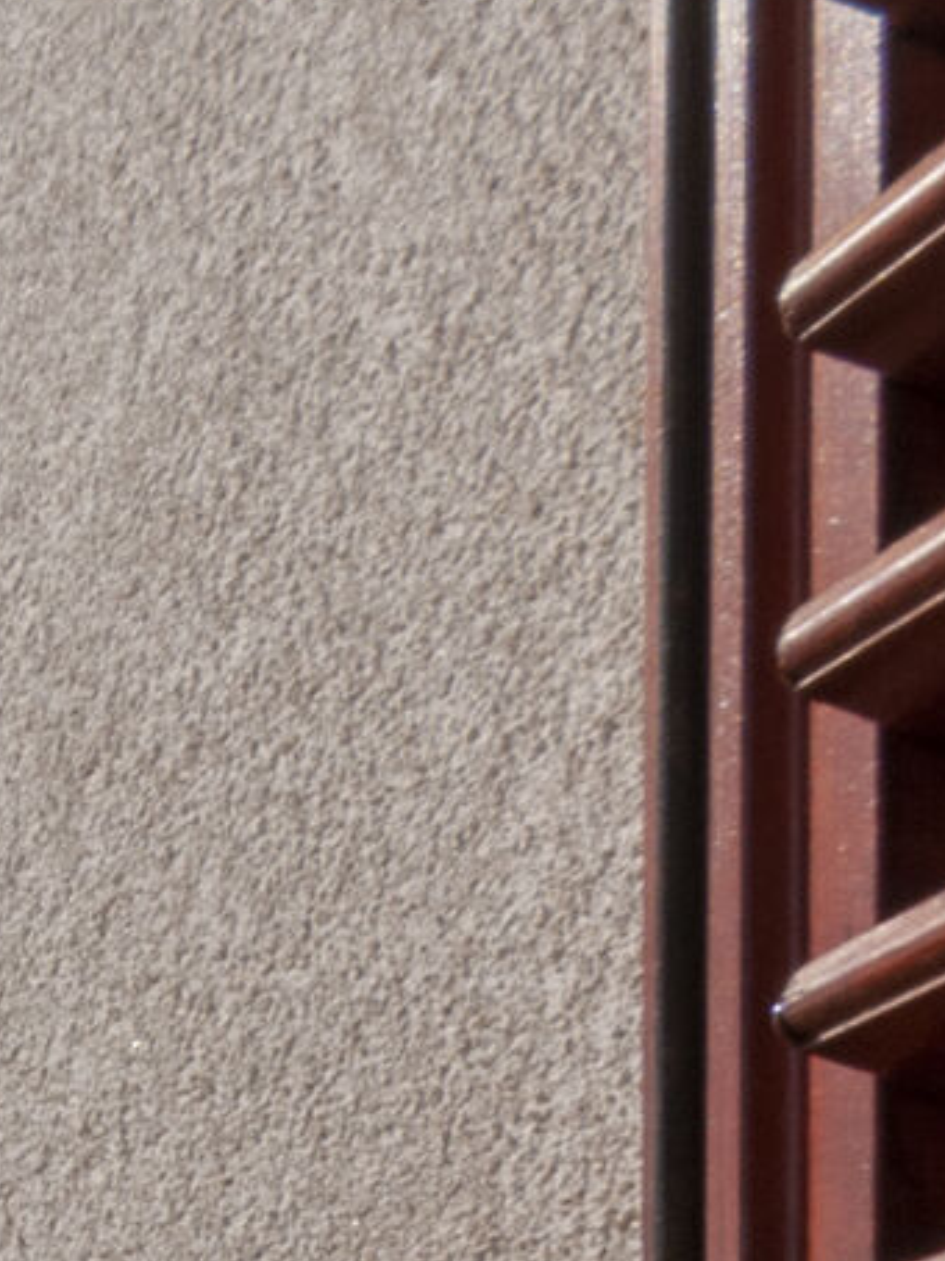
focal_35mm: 89
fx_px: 3243
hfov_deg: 10.2
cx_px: -2132
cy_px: 2391
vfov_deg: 17.2
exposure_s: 1/200
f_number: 18
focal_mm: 10
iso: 100
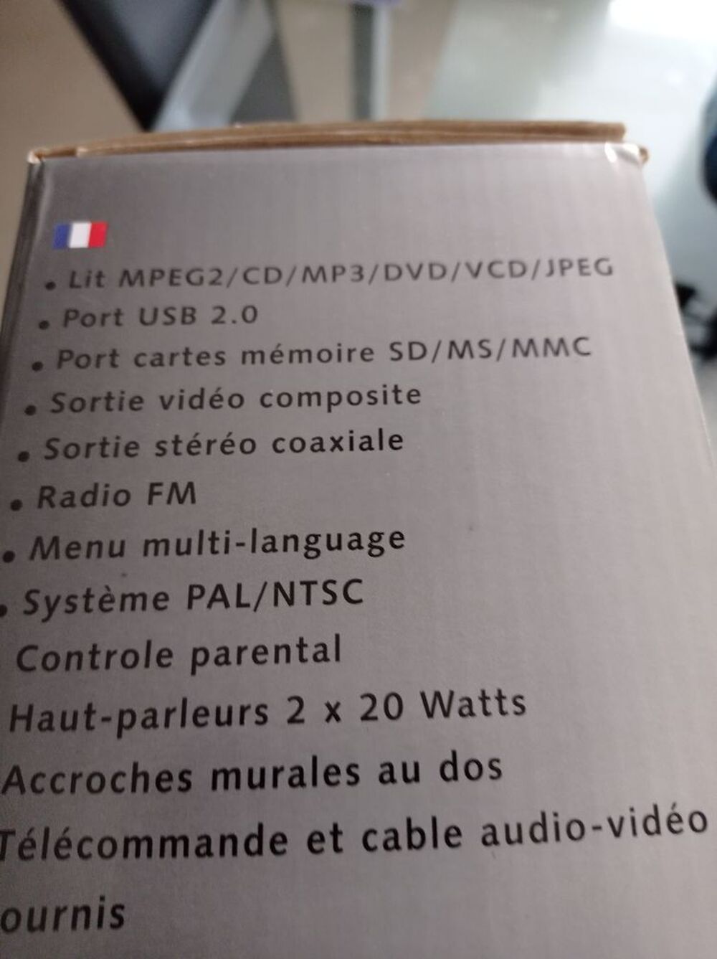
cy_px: 480
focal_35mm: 28
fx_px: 775
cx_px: 358
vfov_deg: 63.5
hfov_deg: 49.7
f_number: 1.79
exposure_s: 1/25
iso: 449
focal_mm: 4.74
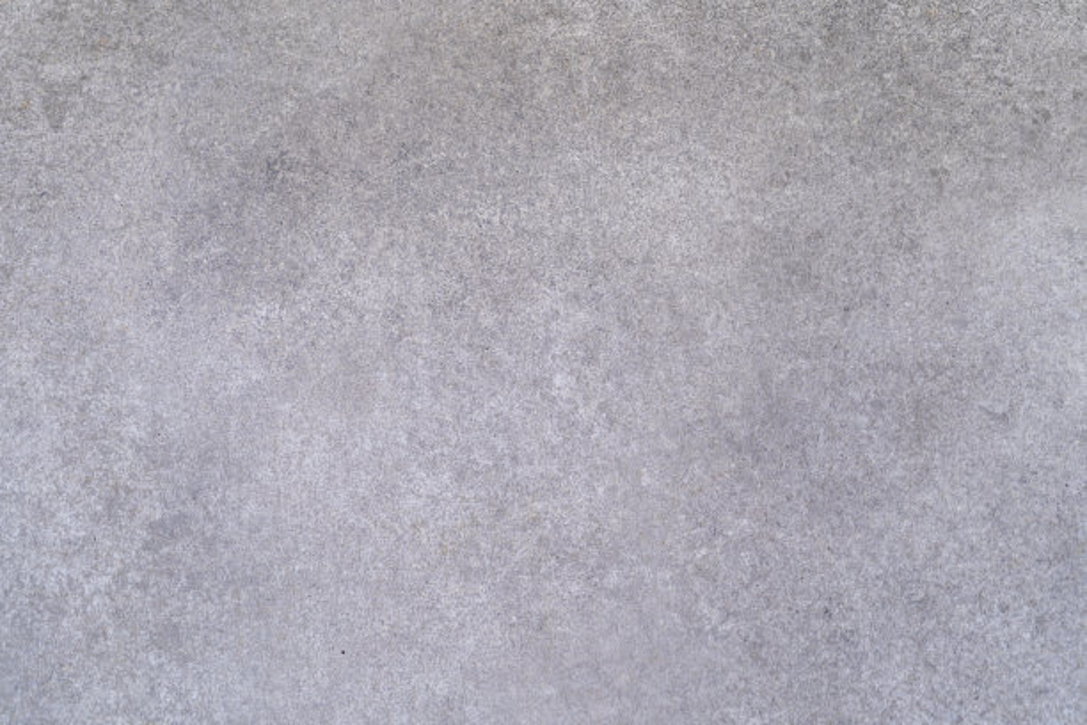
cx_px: 544
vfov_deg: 20.6
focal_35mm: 66
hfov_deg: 30.5
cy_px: 362
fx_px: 1993
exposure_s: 1/160
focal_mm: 66
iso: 100
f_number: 5.6
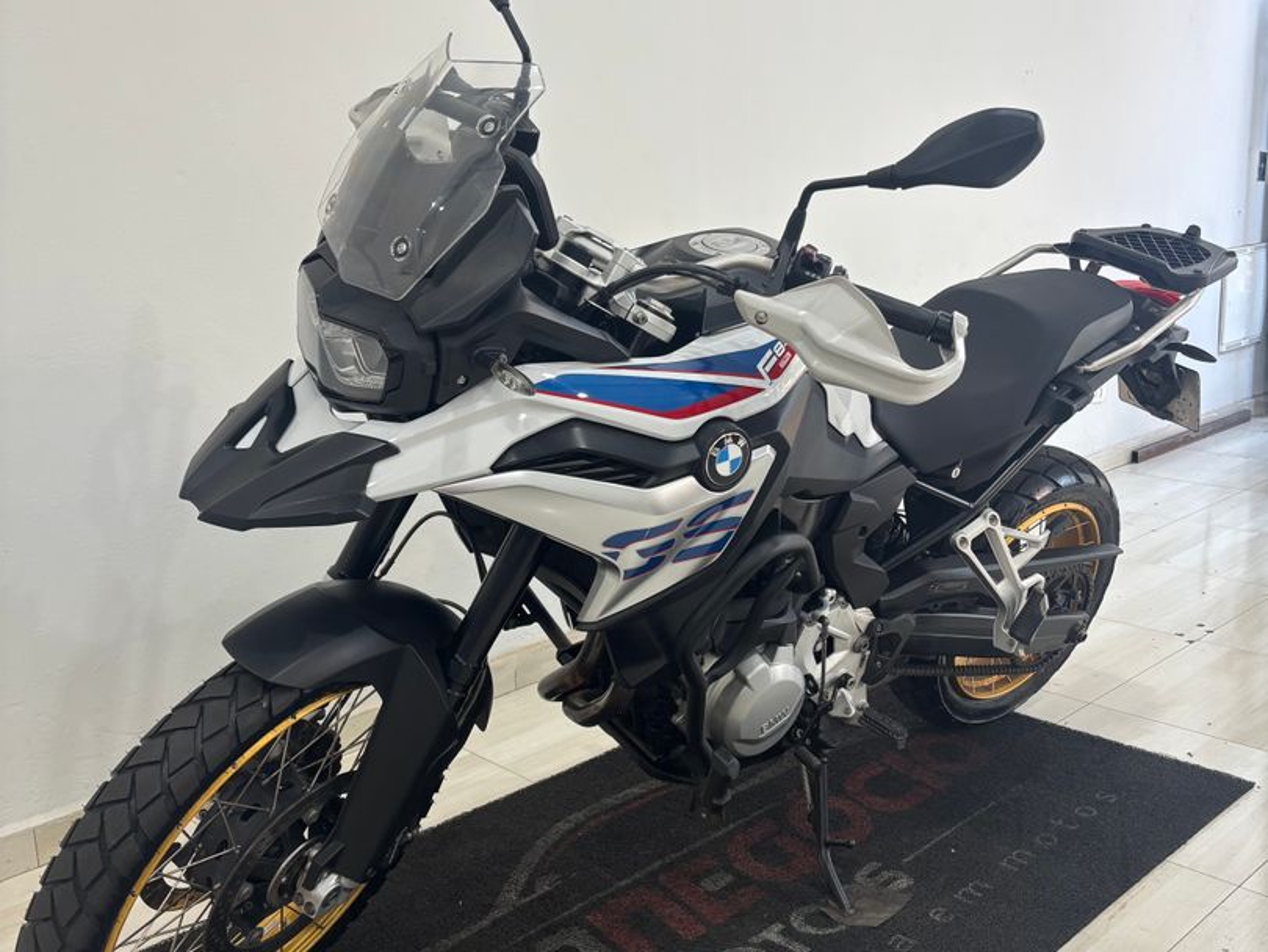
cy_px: 476
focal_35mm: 26
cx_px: 634
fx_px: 953
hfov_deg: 67.3
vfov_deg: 53.1
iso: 100
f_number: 1.6
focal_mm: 5.96
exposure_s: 1/60
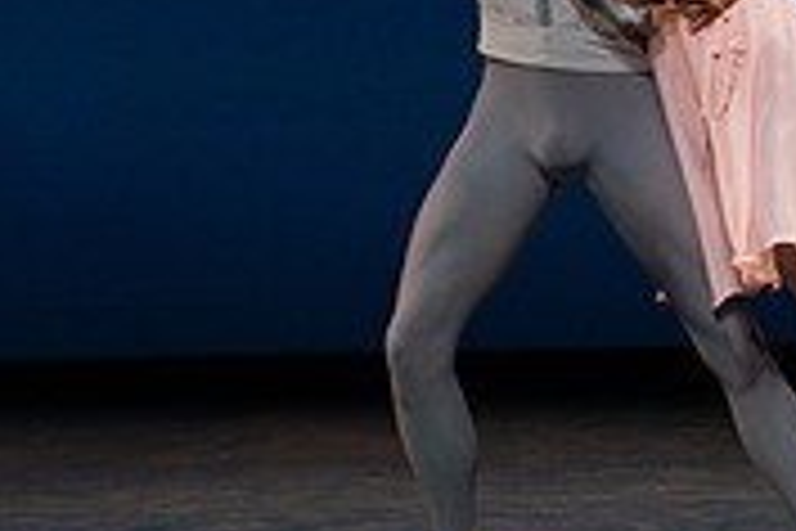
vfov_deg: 2.1
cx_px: 432
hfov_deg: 3.1
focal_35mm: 655
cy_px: -115
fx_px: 14482
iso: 3200
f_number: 8
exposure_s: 1/500
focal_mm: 200
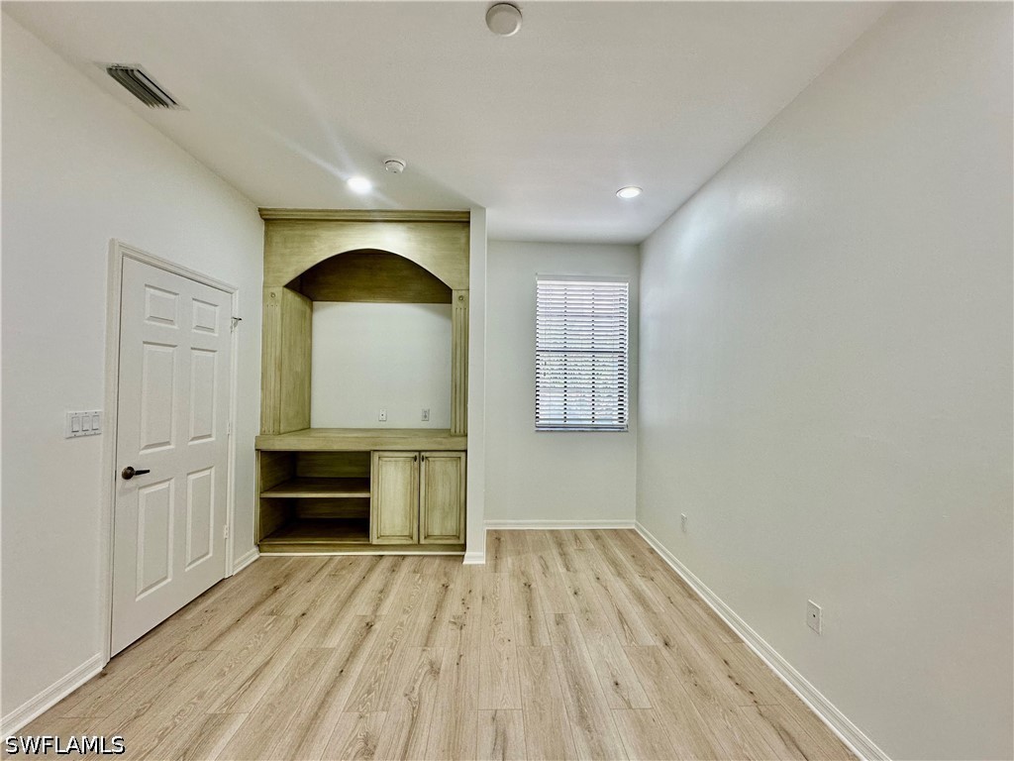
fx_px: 410
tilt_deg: +1.5
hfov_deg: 102.1
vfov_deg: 85.7
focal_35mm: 14
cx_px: 507
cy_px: 380
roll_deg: -0.8
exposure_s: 1/120
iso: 80
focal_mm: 2.22
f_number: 2.2
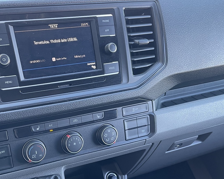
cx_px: 63
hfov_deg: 41.1
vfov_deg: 33.3
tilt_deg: -32.8
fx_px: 292
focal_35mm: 44
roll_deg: -1.3
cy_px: 139
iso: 125
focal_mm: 4.2
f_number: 1.6
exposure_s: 1/60
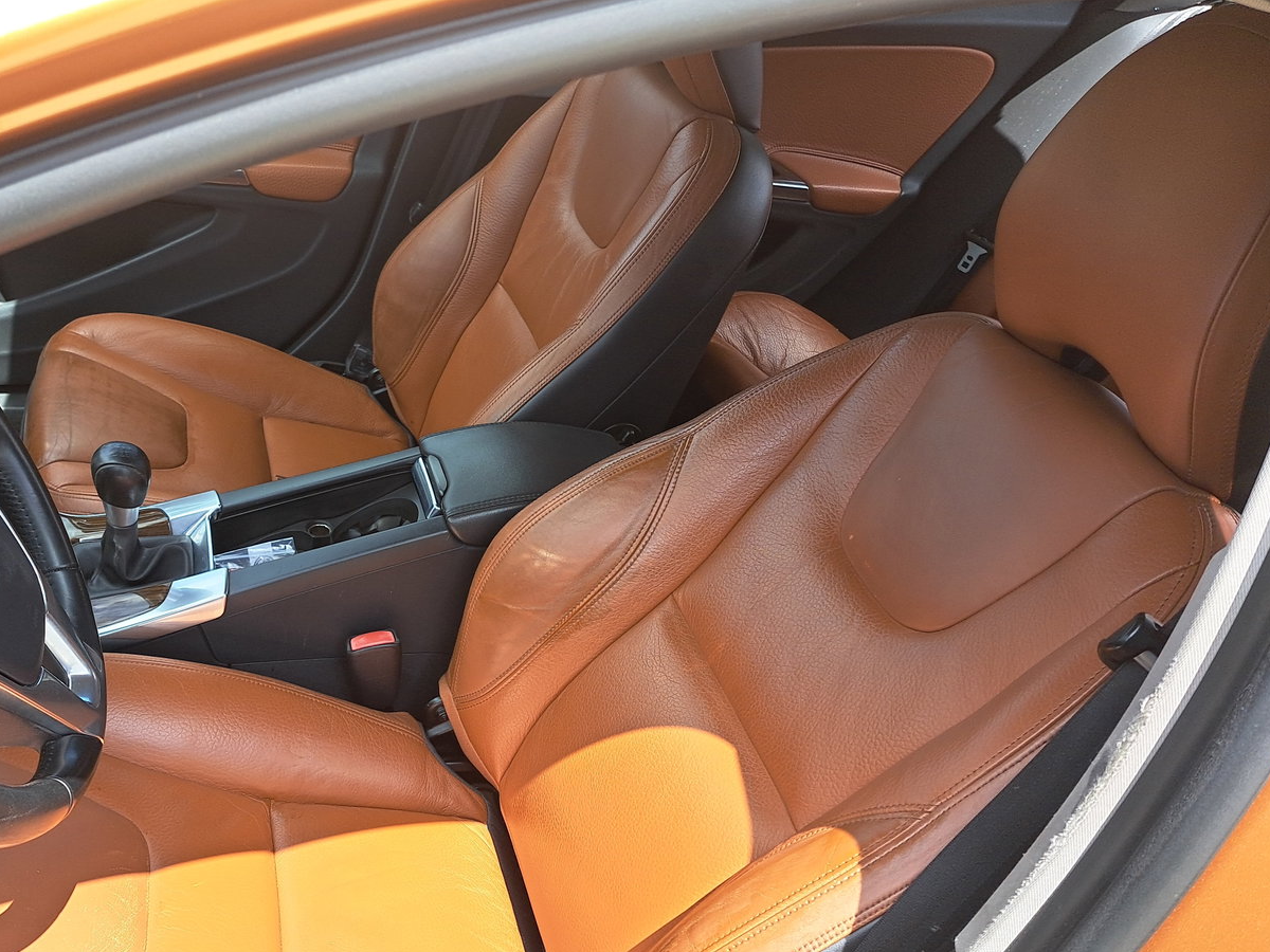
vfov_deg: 44.0
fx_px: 1174
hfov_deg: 56.2
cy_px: 566
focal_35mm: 32
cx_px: 487
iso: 50
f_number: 1.8
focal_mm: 5.23
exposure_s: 1/292
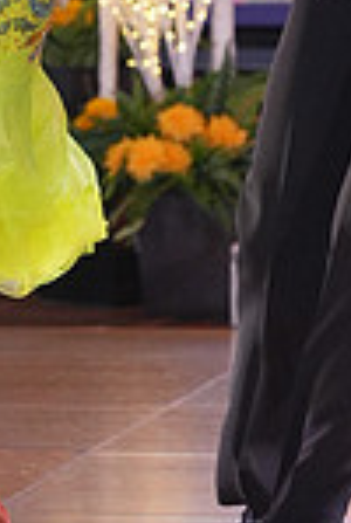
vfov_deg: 6.0
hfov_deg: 4.1
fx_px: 4920
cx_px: 104
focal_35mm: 338
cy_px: -154
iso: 2000
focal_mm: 87
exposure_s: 1/400
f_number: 4
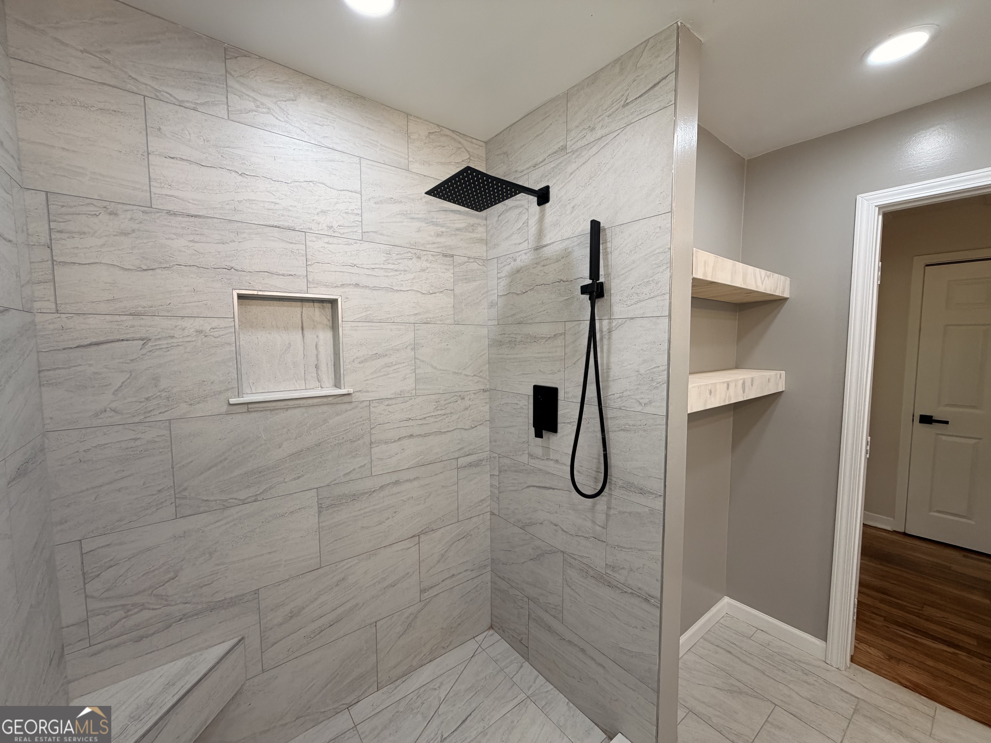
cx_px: 496
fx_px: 401
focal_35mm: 14
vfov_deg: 85.7
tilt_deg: -5.1
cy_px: 372
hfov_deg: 102.1
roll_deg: +0.4
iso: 125
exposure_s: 1/120
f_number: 2.2
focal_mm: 2.22
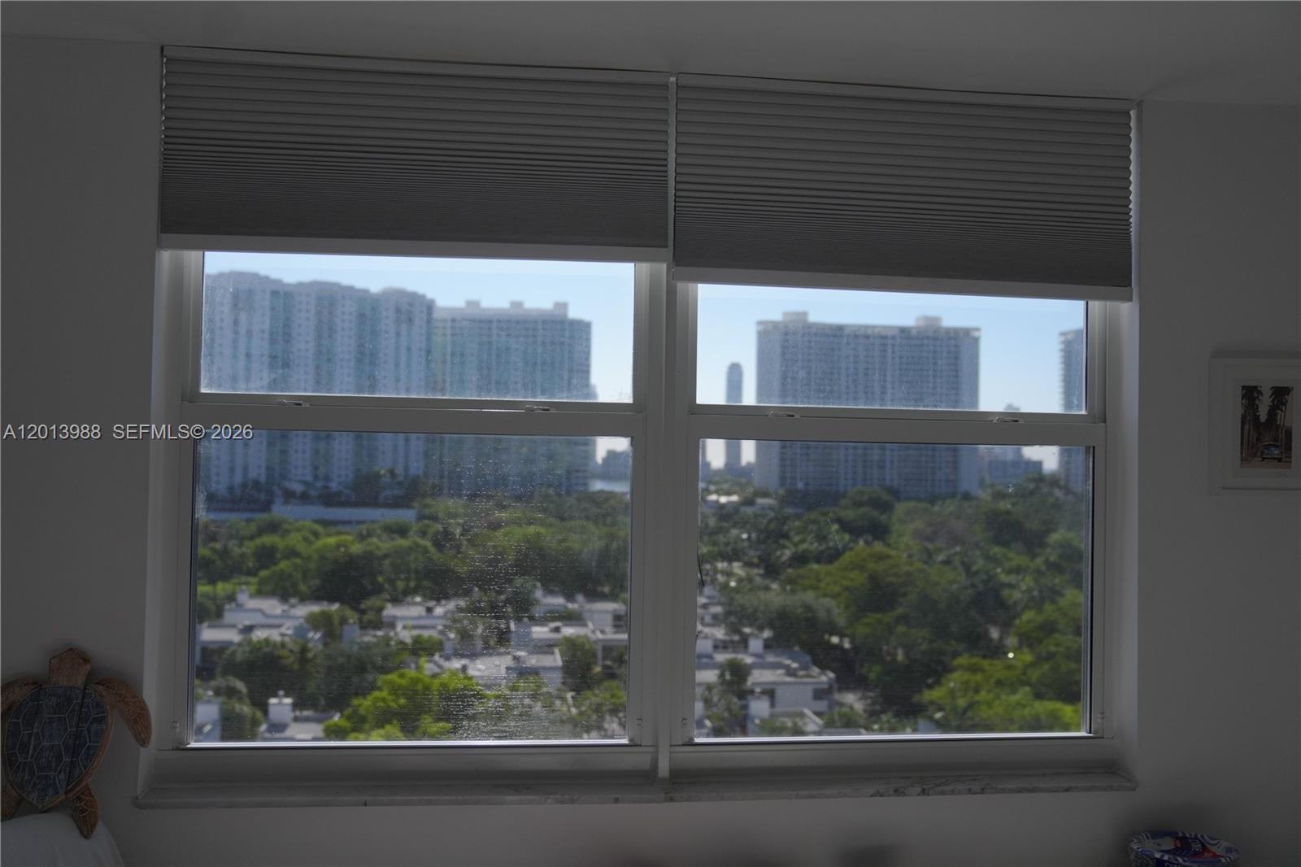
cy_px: 434
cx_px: 650
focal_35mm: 32
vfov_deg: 41.1
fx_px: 1156
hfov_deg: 58.7
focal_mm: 32
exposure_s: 1/12800
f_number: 2.8
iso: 800
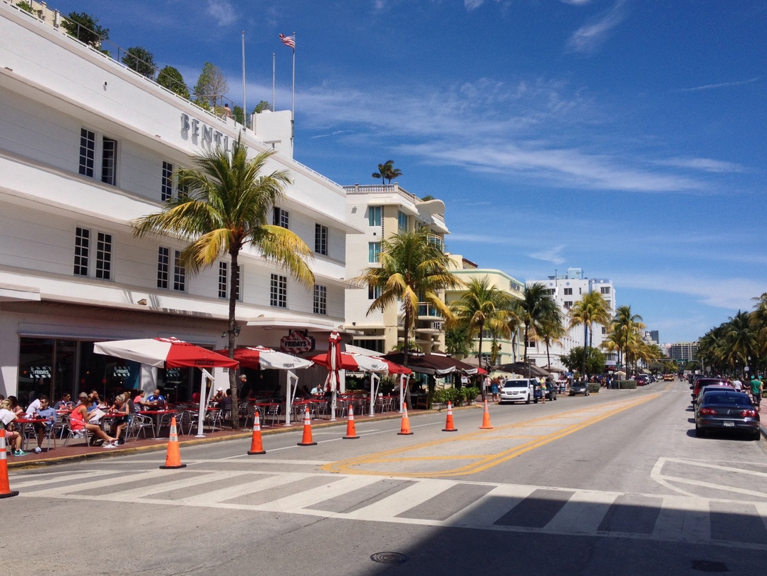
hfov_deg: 47.8
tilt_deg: +4.2
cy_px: 284
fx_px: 864
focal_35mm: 39
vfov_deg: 36.8
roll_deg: +0.3
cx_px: 412
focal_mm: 4.28
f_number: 2.4
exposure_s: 1/2513
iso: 50
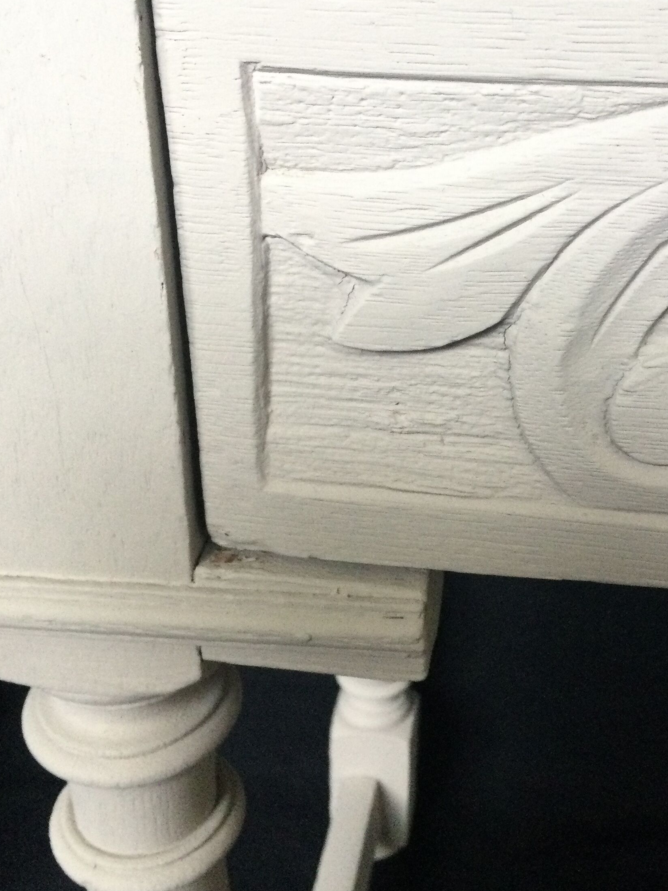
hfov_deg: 31.4
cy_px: 469
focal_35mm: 46
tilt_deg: -30.9
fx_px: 1184
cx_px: 412
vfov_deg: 41.2
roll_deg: +0.6
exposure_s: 1/33
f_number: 2.4
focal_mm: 3.3
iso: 200
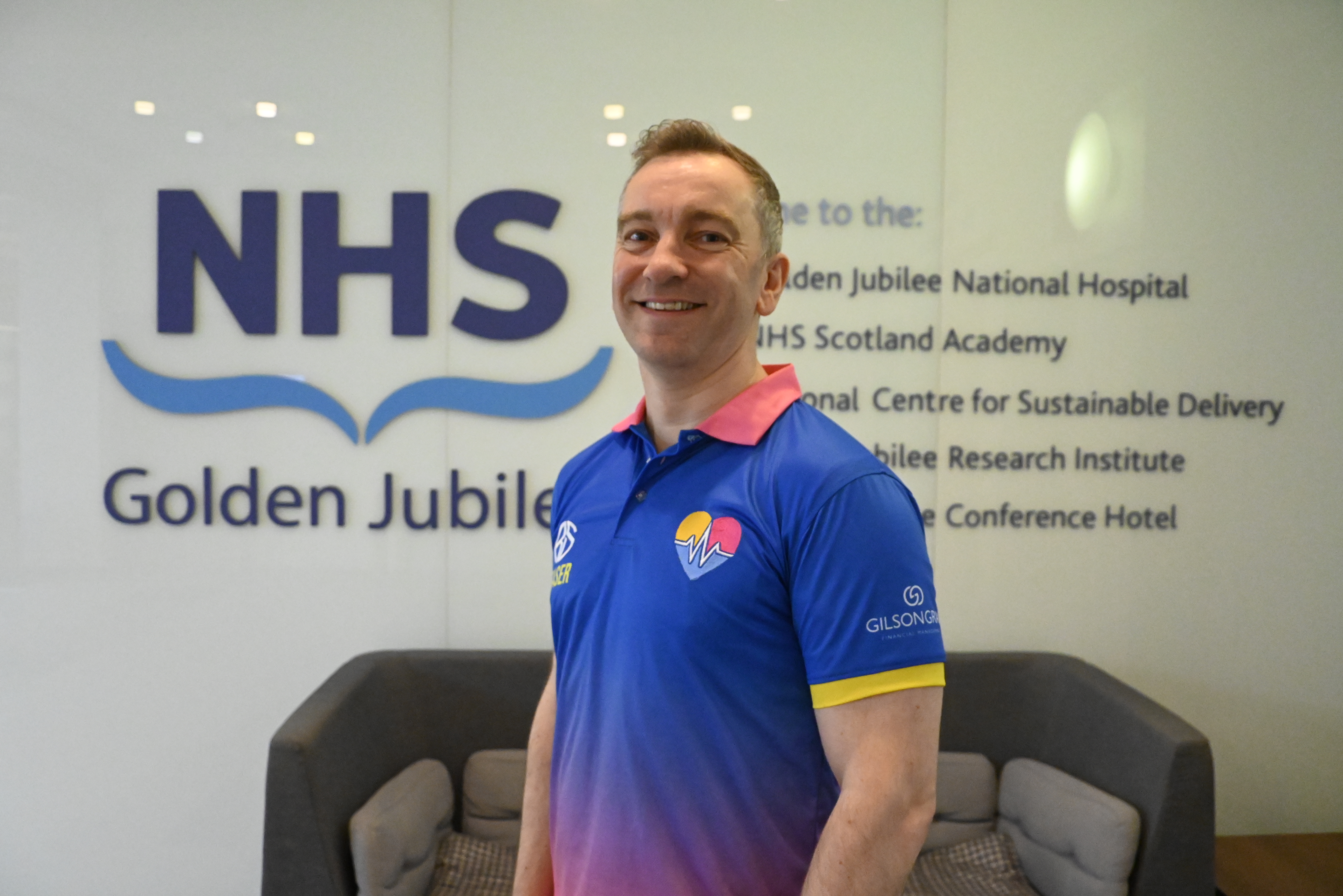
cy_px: 448
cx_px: 672
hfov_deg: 59.5
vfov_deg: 41.7
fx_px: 1175
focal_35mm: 32
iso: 8000
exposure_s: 1/250
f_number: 3.8
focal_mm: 21
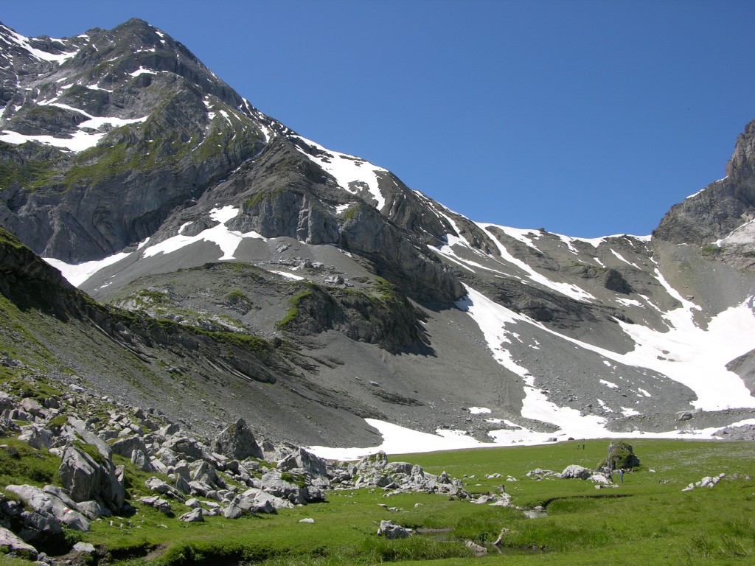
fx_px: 763
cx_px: 378
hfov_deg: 52.6
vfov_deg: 40.7
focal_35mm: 35
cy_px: 283
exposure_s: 1/216
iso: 50
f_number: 6.3
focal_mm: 8.9
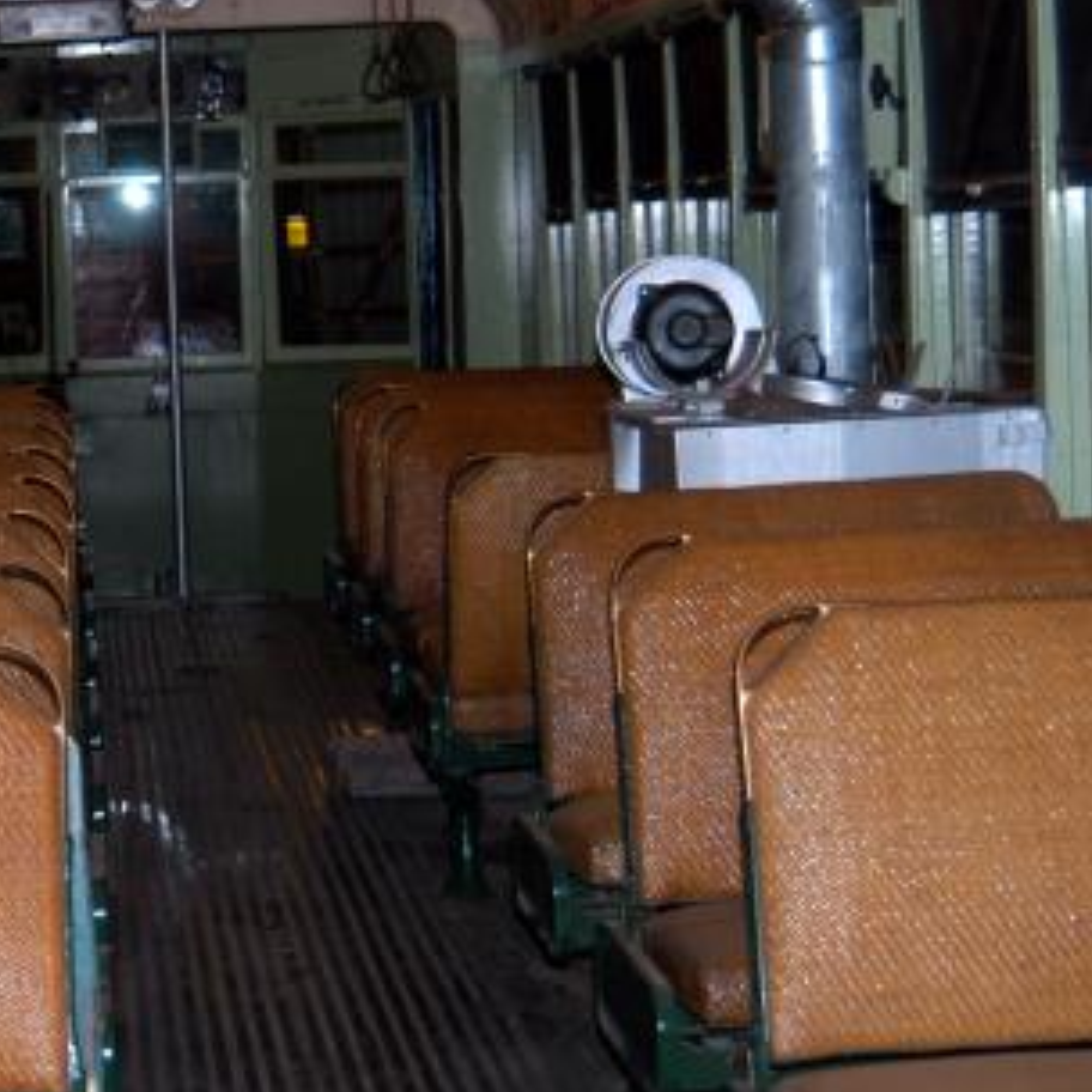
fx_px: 2927
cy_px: 411
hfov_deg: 20.7
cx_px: 86
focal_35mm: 82
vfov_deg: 21.1
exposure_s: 1/60
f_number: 3.5
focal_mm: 28
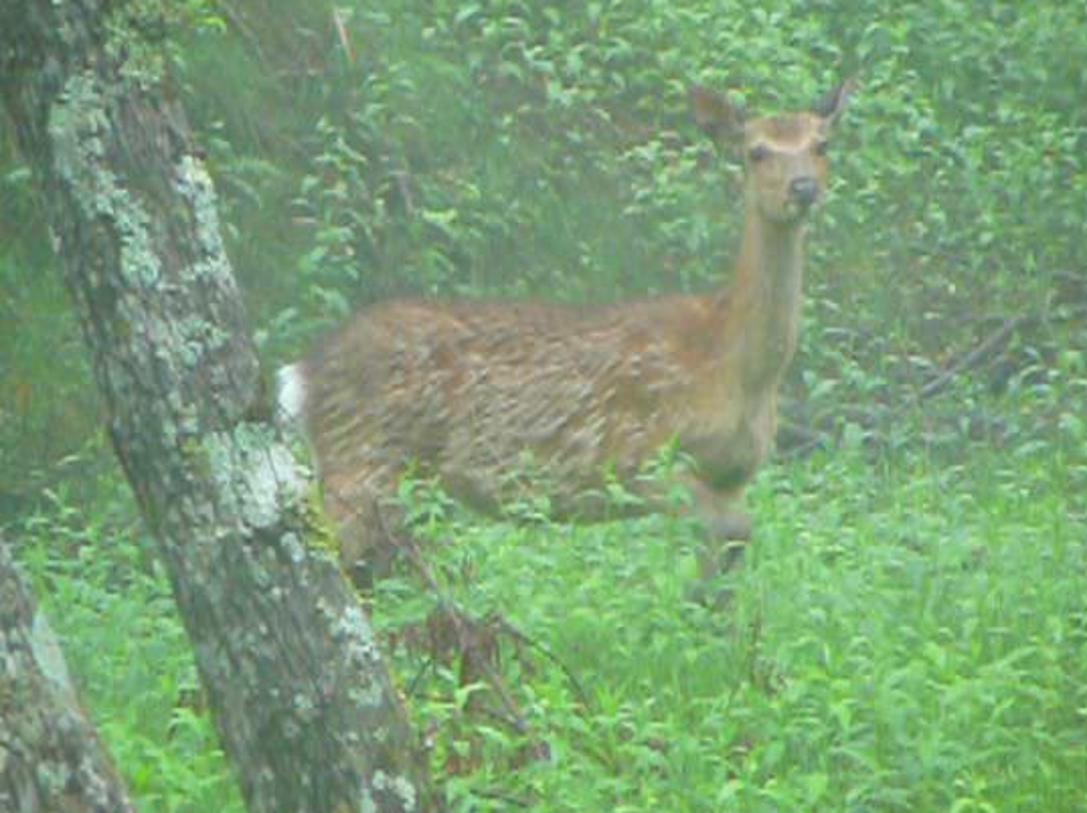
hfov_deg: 4.0
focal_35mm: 501
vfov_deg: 3.0
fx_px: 15722
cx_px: 615
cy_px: 417
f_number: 3.7
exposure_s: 1/4
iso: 100
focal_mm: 88.8
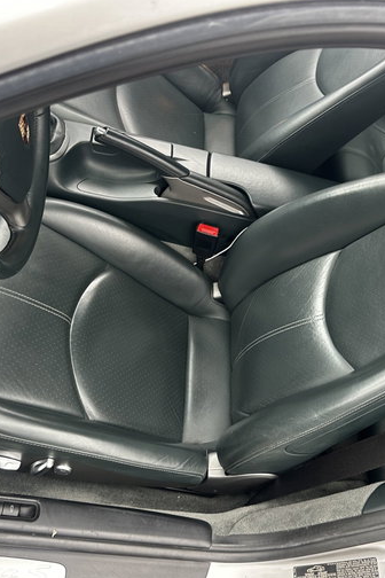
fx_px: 610
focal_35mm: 38
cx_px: 251
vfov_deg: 50.7
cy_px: 306
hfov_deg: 34.8
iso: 160
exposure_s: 1/121
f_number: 1.78
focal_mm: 6.86
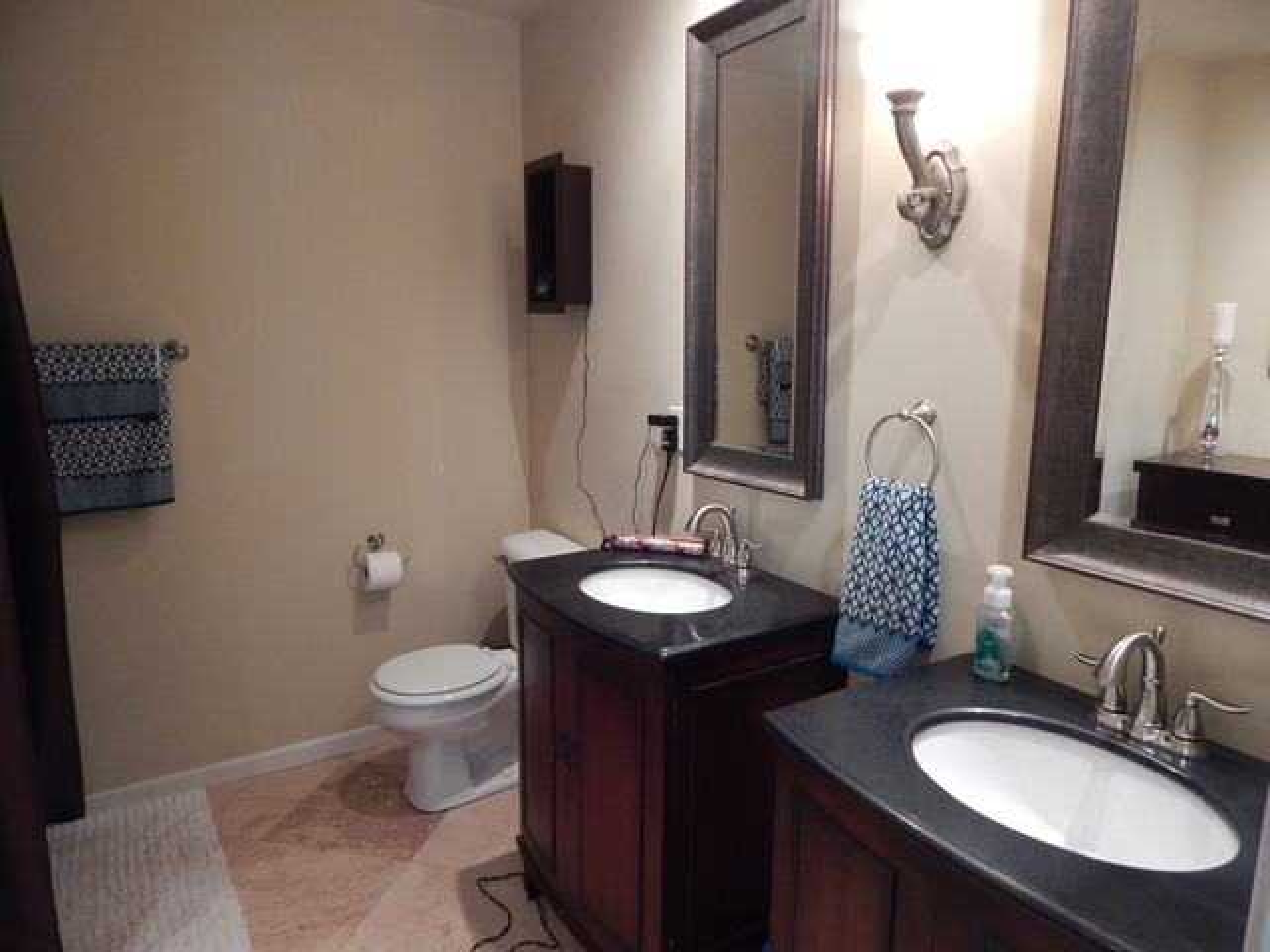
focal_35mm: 22
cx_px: 635
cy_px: 476
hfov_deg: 76.4
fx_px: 807
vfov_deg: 61.1
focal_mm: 4
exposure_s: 1/30
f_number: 3
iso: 400
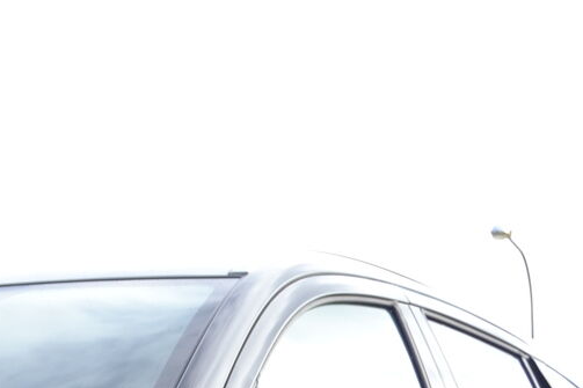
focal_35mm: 149
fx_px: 2412
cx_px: -231
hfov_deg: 13.2
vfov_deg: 8.8
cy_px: 733
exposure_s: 1/160
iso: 100
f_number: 6.3
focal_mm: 26
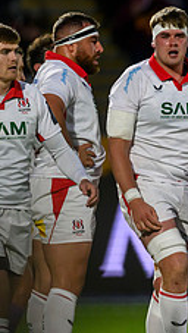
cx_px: 367
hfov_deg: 1.1
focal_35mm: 1069
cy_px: 159
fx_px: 9456
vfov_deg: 2.0
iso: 4000
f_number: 3.2
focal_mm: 400
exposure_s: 1/1600
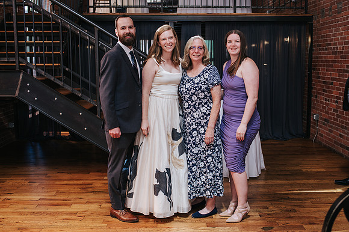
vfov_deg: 31.6
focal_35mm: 42
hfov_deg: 46.0
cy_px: 117
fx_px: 411
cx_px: 188
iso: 800
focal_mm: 35
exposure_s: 1/200
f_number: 3.2
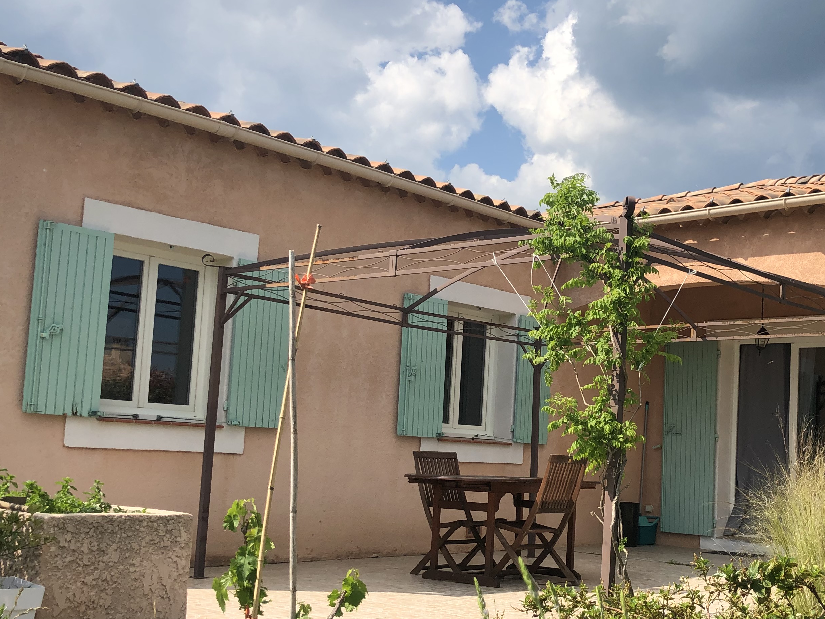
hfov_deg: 40.7
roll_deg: -3.7
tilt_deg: +4.8
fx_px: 1096
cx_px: 546
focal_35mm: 46
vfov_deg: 31.4
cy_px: 367
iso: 20
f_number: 1.8
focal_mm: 4
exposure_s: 1/2288
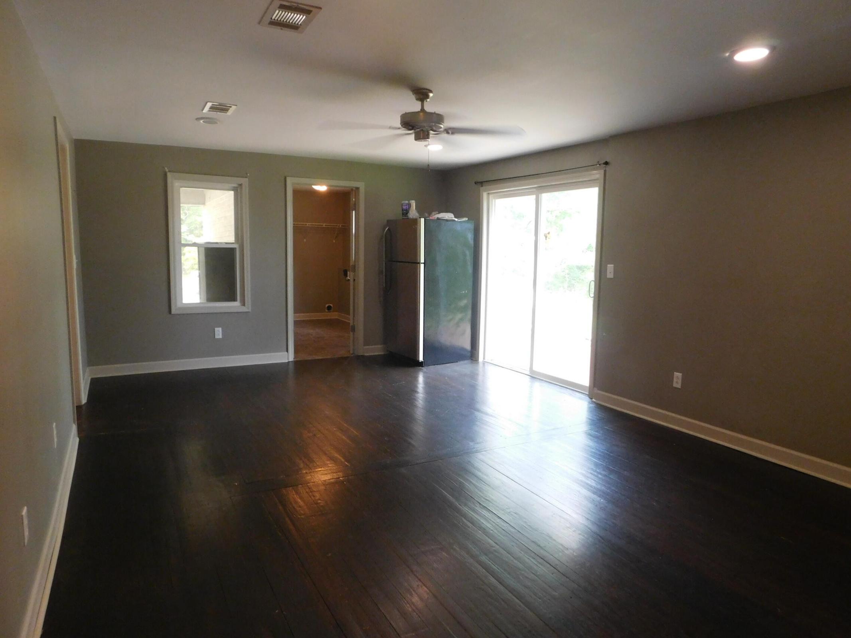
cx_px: 426
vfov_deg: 58.9
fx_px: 565
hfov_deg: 73.9
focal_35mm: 23
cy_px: 319
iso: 400
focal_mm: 4
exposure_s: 1/25
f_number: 3
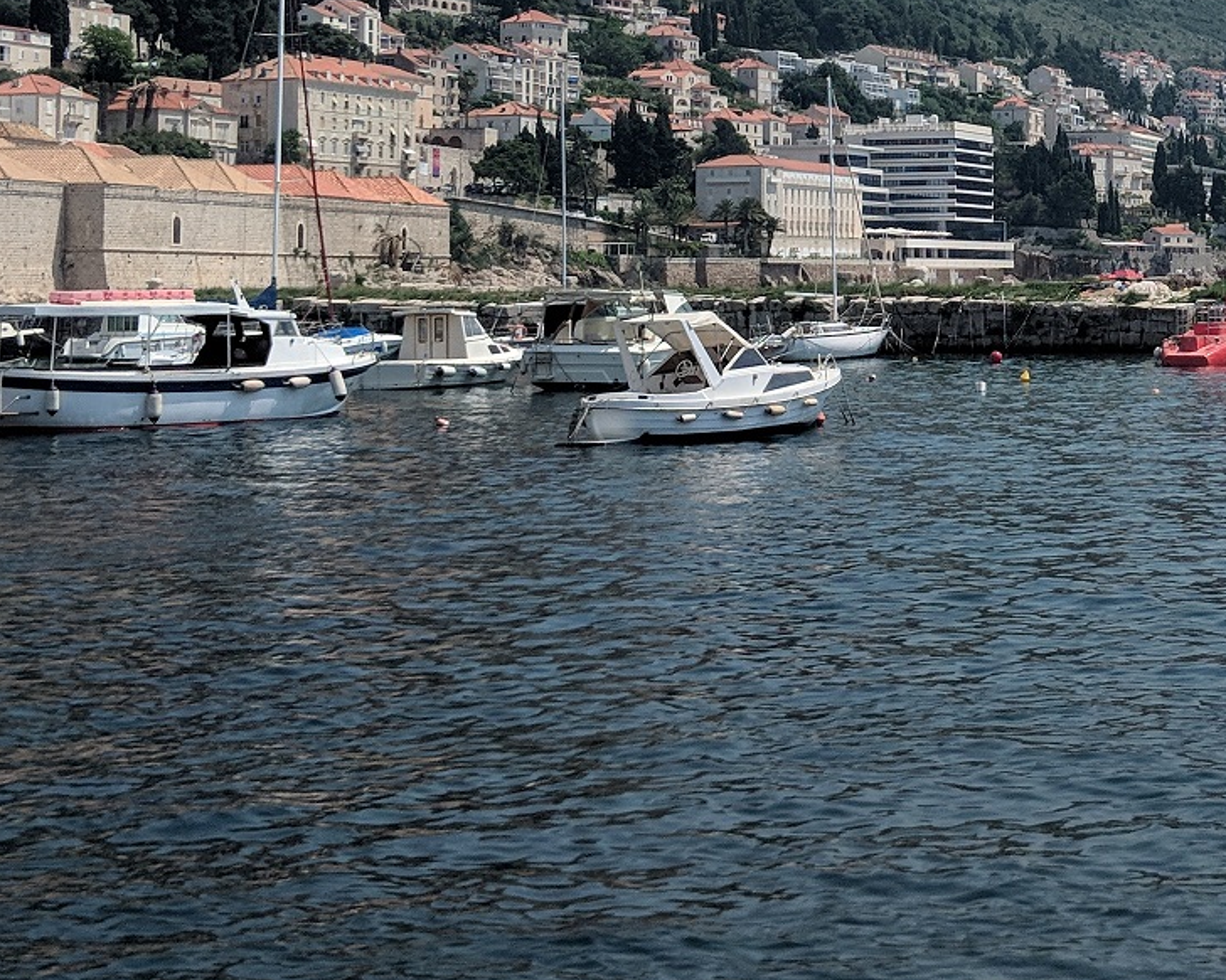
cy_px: 120
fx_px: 2648
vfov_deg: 20.6
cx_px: 1181
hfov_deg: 25.0
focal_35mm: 73
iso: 64
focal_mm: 4.44
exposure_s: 1/5848
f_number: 1.8
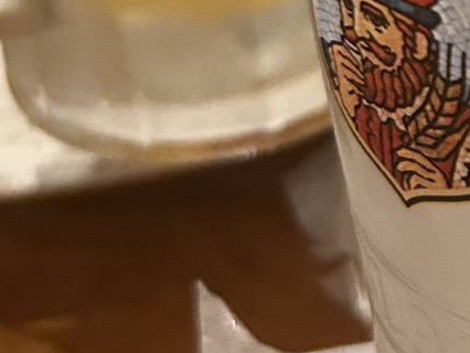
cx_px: 722
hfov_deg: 14.9
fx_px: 1657
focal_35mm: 122
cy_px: -300
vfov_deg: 11.2
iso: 320
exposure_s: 1/60
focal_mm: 5.7
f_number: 1.5
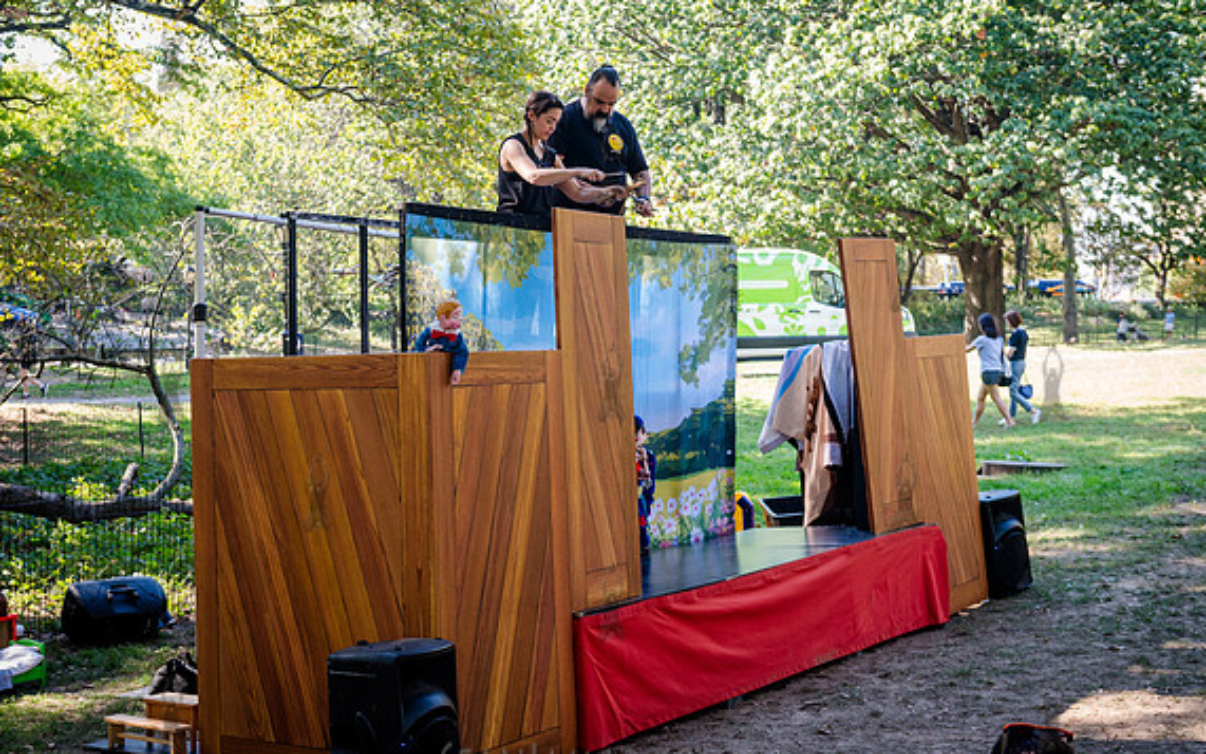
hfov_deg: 38.8
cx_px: 530
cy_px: 361
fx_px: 1709
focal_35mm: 52
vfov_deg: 24.9
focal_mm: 44
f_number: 4.5
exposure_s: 1/400
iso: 1000
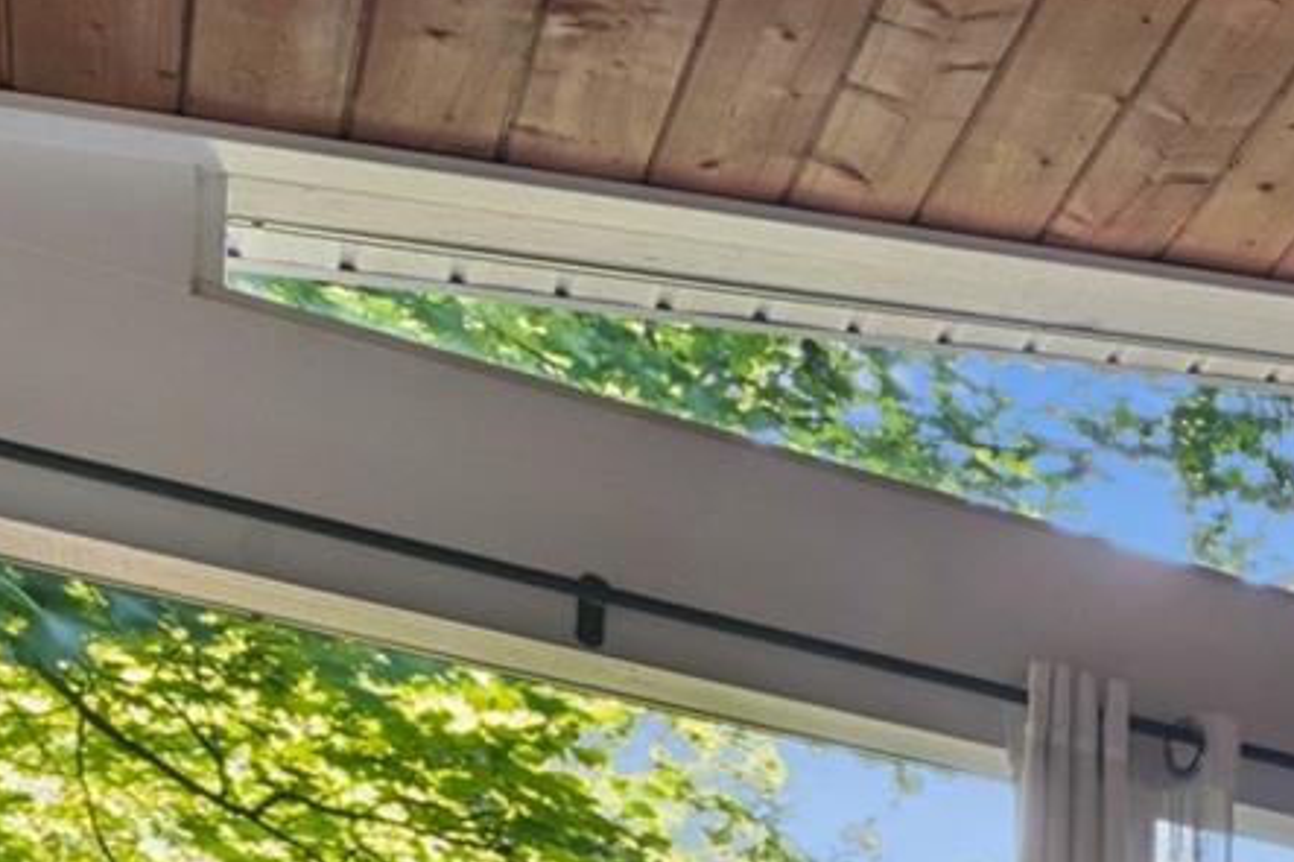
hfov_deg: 16.1
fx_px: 2758
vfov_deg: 14.6
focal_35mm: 77
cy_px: 1737
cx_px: 2915
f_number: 13
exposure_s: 1
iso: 100
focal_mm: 16.6
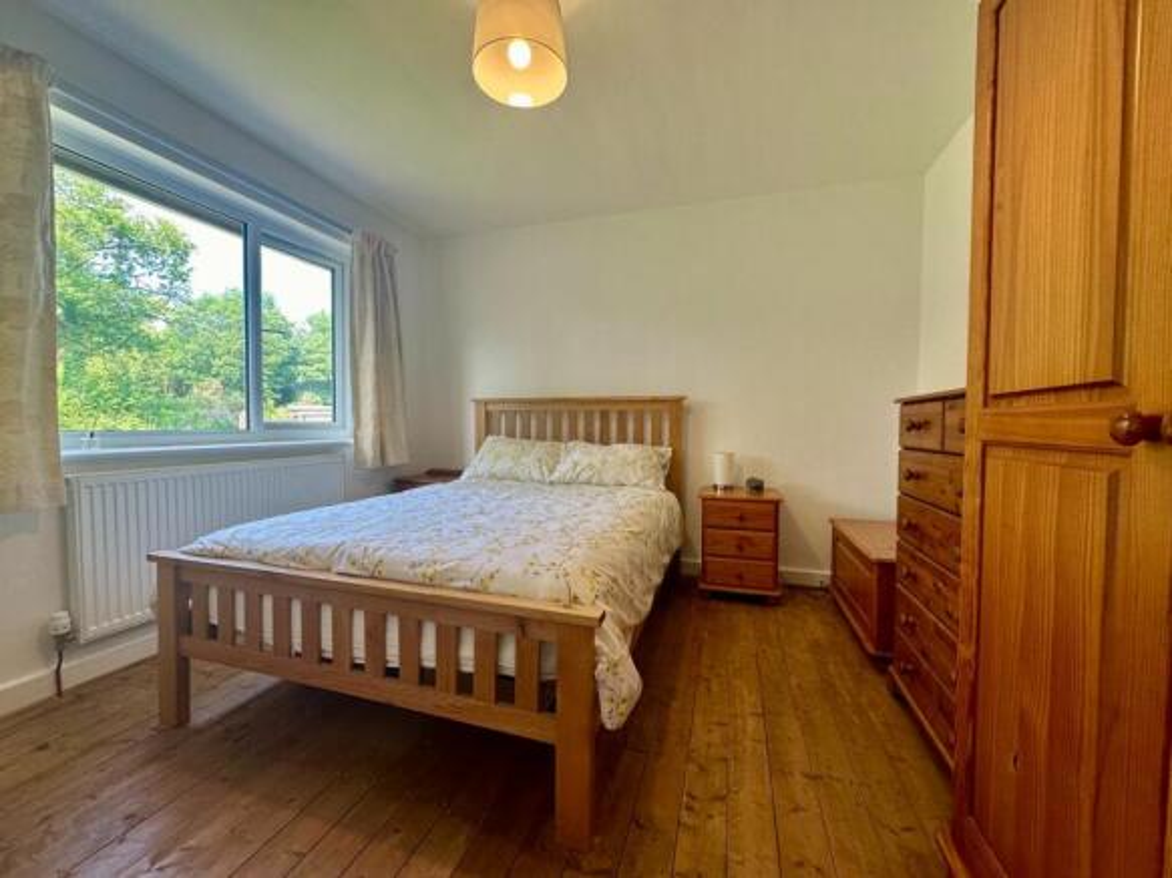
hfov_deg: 102.1
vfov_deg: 85.7
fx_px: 474
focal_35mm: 14
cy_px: 439
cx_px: 586
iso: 80
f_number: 2.2
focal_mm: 2.22
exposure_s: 1/100
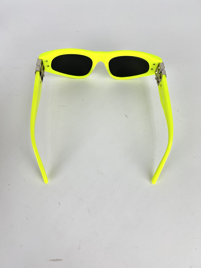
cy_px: 134
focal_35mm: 26
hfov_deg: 53.1
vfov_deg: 67.3
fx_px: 201
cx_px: 100
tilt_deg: -65.0
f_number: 1.5
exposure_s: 1/130
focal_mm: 5.7
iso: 32
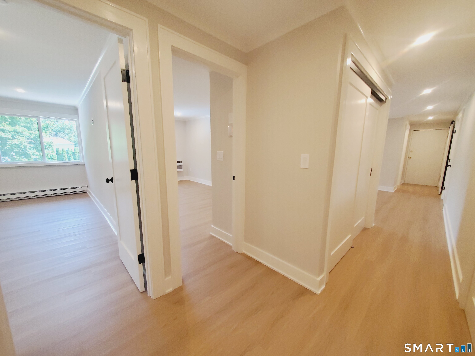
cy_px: 178
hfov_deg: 106.2
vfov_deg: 89.9
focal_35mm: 13
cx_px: 238
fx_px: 178
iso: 200
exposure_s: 1/60
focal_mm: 1.8
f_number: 2.2
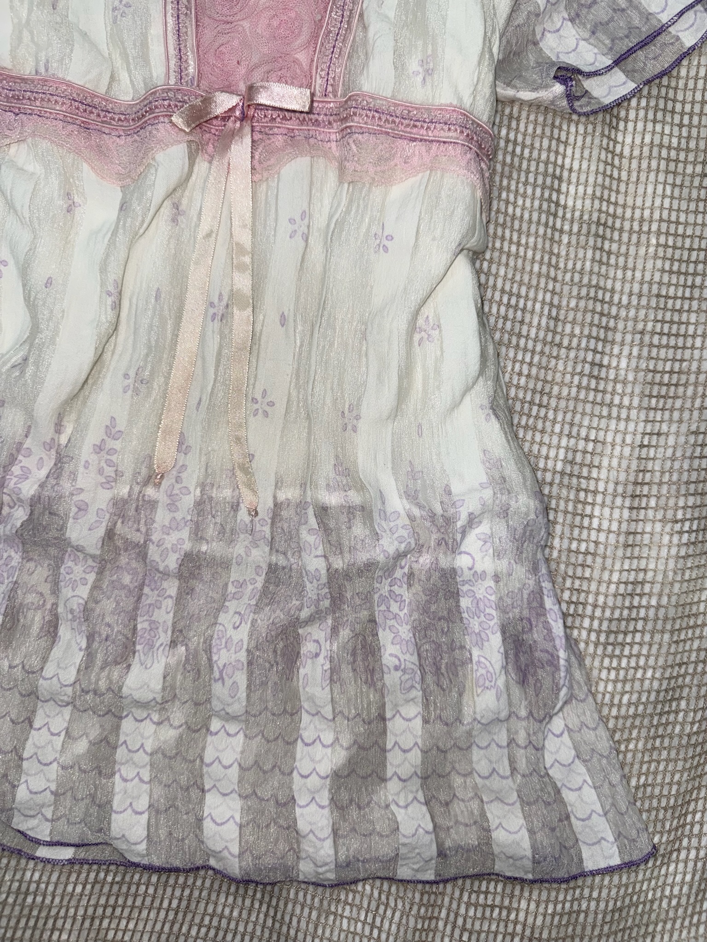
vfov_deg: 71.6
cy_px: 471
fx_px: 654
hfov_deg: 56.8
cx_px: 354
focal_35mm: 24
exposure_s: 1/79
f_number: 1.78
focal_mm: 6.76
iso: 50
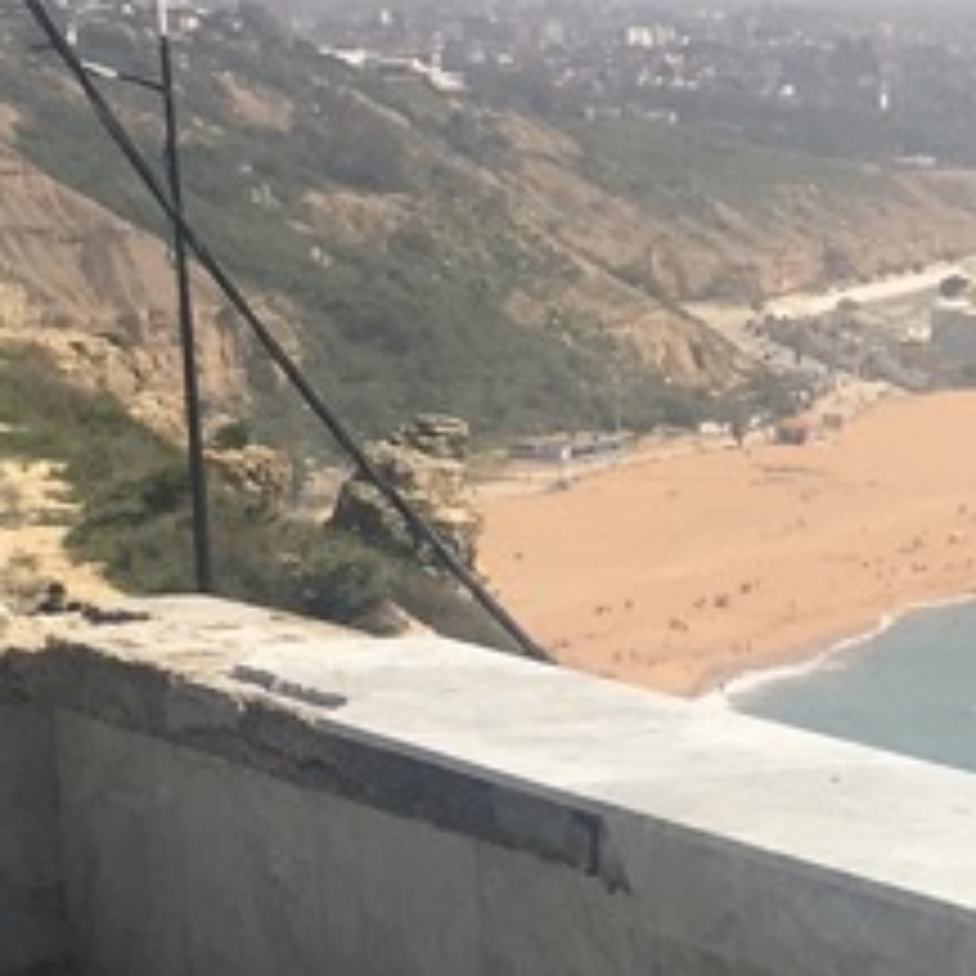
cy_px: 787
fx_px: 4530
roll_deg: -0.8
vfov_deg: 12.2
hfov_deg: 10.4
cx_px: 2469
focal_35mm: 142
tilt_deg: -6.9
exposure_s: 1/1876
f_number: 2.2
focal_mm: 4.15
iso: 25
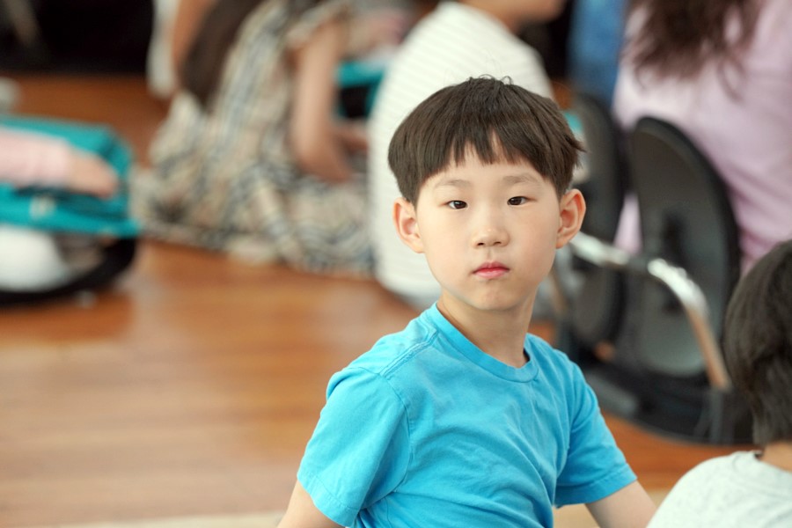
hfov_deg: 10.3
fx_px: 4400
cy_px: 264
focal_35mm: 200
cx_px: 396
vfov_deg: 6.9
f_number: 4
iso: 2000
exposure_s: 1/250
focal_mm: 200
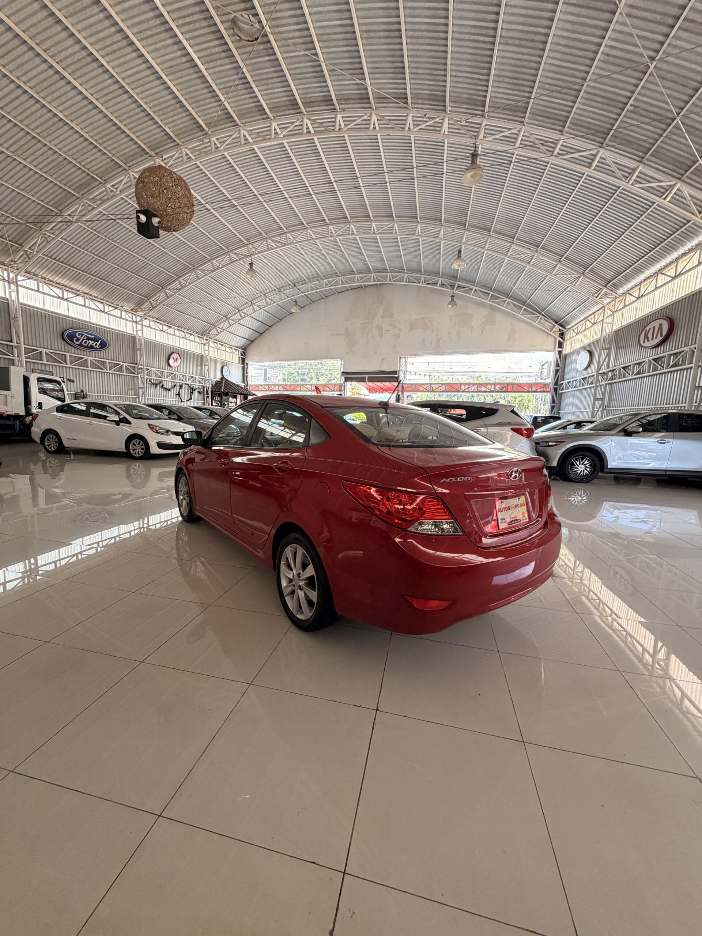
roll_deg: -1.1
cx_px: 351
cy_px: 468
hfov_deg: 85.7
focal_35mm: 14
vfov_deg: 102.1
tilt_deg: -9.0
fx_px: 379
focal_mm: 2.22
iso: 200
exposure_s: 1/121
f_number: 2.2
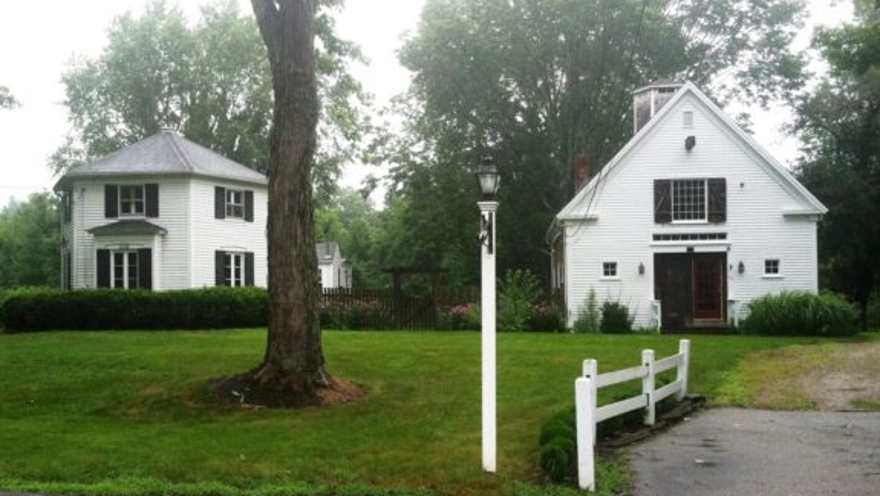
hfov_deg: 47.3
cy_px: 287
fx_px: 1004
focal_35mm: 43
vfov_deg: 27.7
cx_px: 433
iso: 125
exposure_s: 1/120
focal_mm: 3.85
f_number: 2.8
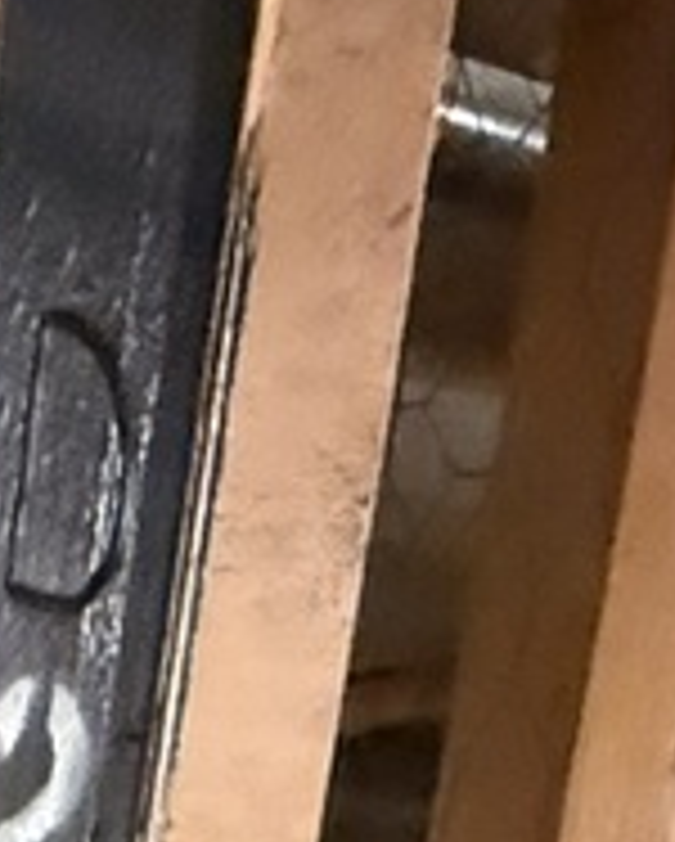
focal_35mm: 105
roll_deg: -1.7
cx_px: -788
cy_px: 2071
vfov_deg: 13.2
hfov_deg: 12.4
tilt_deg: -16.7
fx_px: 2618
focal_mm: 2.22
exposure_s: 1/40
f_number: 2.2
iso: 1600
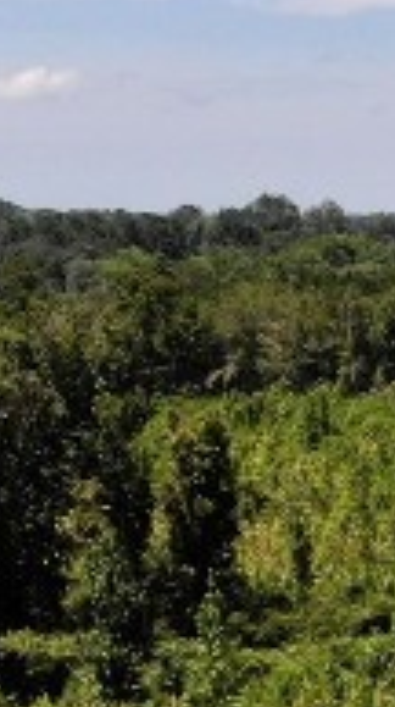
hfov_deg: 8.3
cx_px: 788
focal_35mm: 139
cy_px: 1143
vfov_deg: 14.2
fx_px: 2598
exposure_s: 1/1600
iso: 100
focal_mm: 4.5
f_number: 2.8
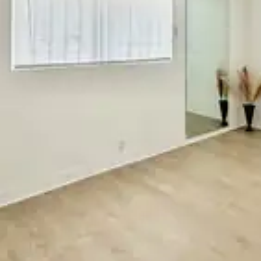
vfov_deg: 44.1
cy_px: 39
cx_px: 185
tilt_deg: +0.8
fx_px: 299
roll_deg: -0.6
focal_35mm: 35
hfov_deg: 46.1
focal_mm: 2.22
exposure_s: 1/121
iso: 250
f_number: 2.2
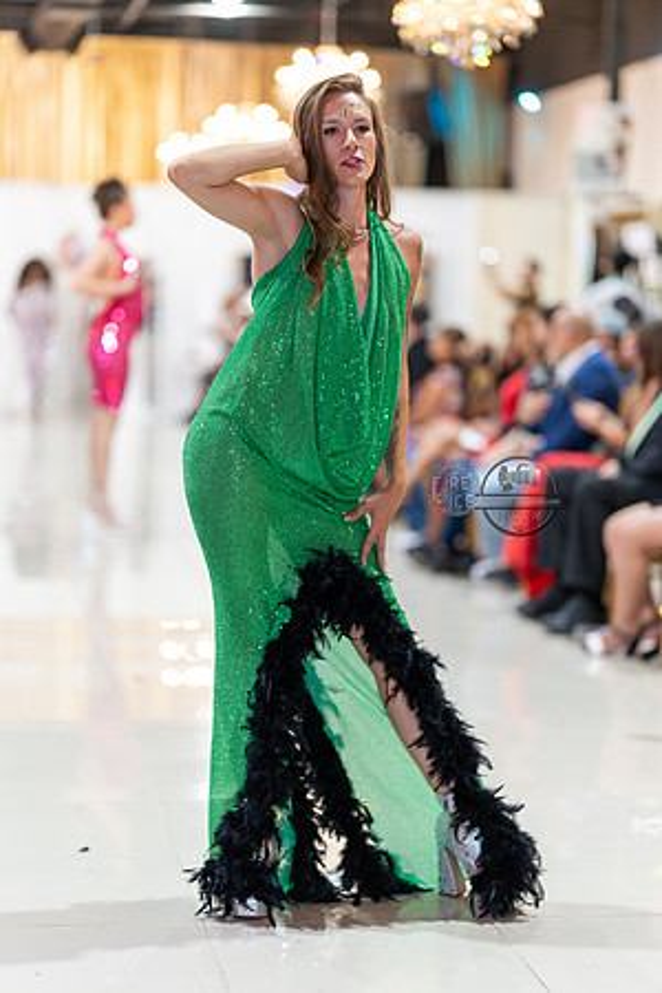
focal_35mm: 85
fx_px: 2344
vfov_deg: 23.9
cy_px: 496
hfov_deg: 16.1
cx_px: 331
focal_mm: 85
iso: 400
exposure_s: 1/160
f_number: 1.4
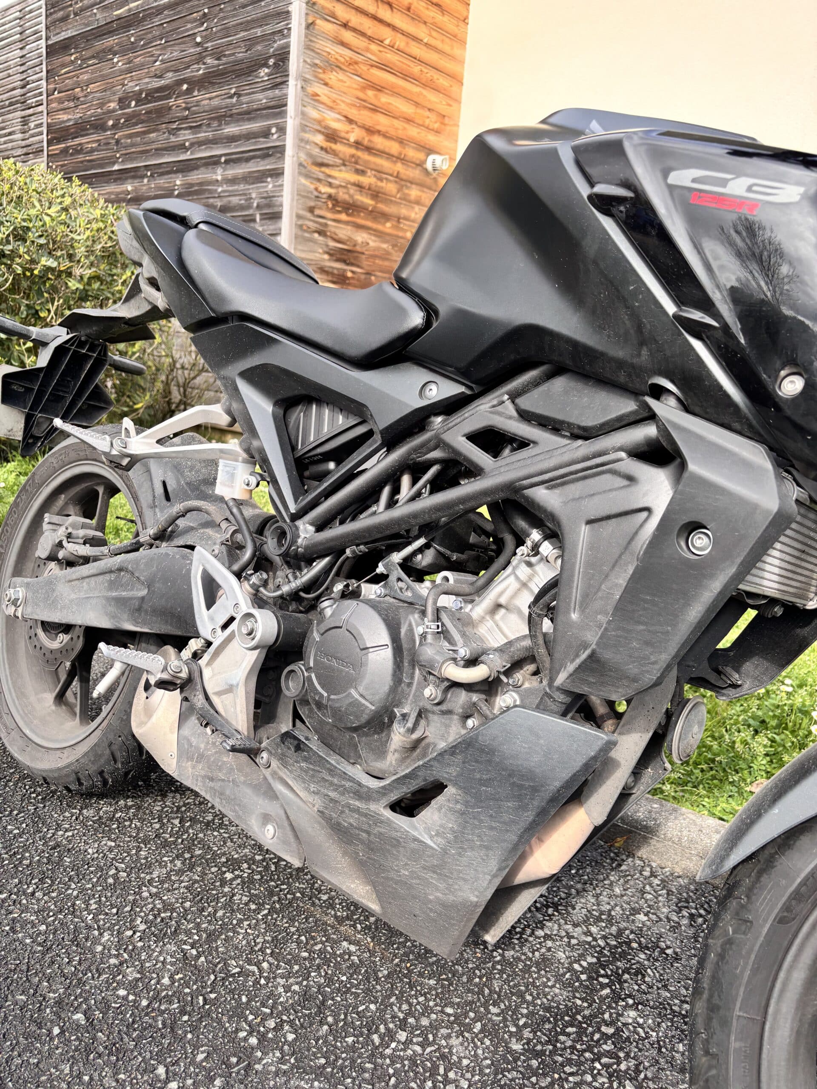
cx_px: 408
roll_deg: -6.3
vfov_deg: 67.3
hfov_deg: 53.1
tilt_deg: -15.1
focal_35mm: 26
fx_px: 818
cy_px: 544
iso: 50
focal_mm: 5.96
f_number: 1.6
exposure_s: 1/553
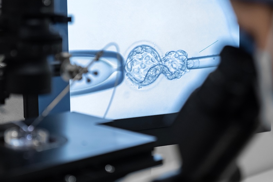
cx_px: 125
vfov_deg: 15.7
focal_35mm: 87
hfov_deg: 23.4
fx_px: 660
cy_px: 98
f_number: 2.8
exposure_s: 1/80
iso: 1600
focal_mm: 58
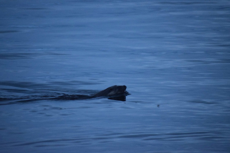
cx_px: 115
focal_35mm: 450
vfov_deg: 3.1
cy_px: 76
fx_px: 2875
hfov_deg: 4.6
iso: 6400
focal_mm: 300
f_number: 6.3
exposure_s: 1/80
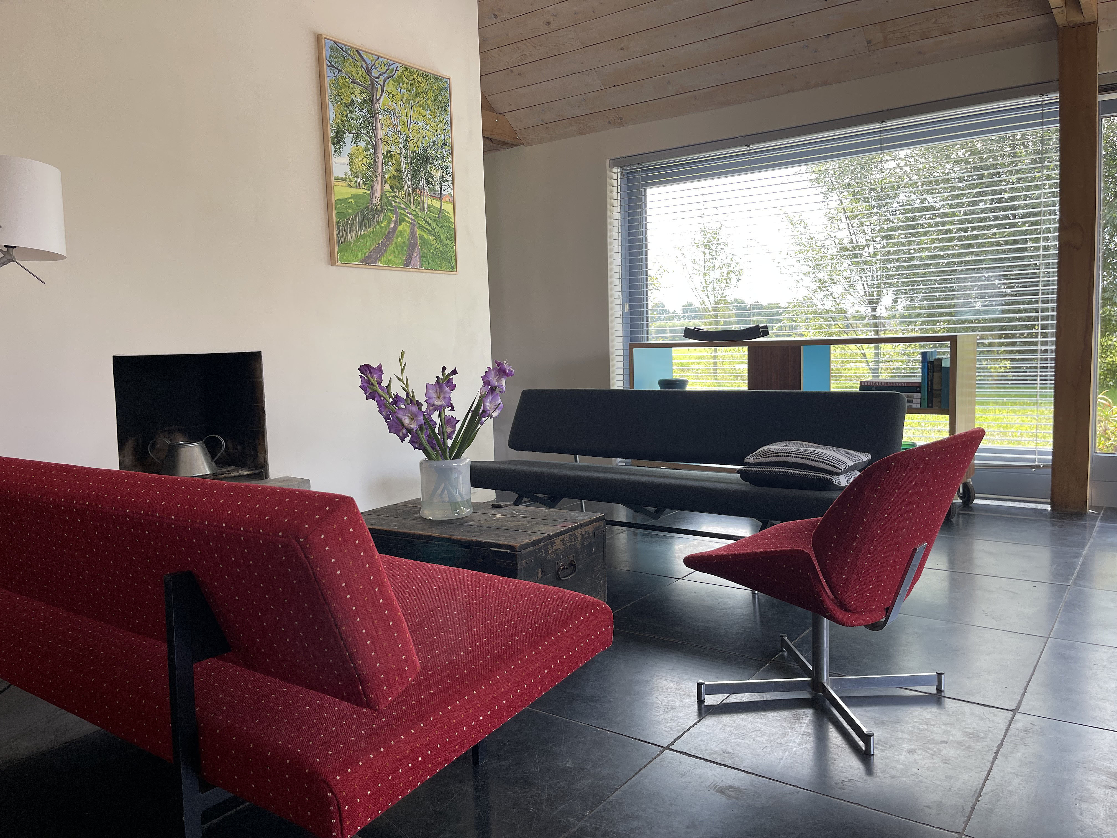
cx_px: 558
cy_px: 419
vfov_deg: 53.1
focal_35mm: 26
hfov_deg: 67.3
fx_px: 839
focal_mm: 5.1
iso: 32
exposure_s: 1/121
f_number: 1.6
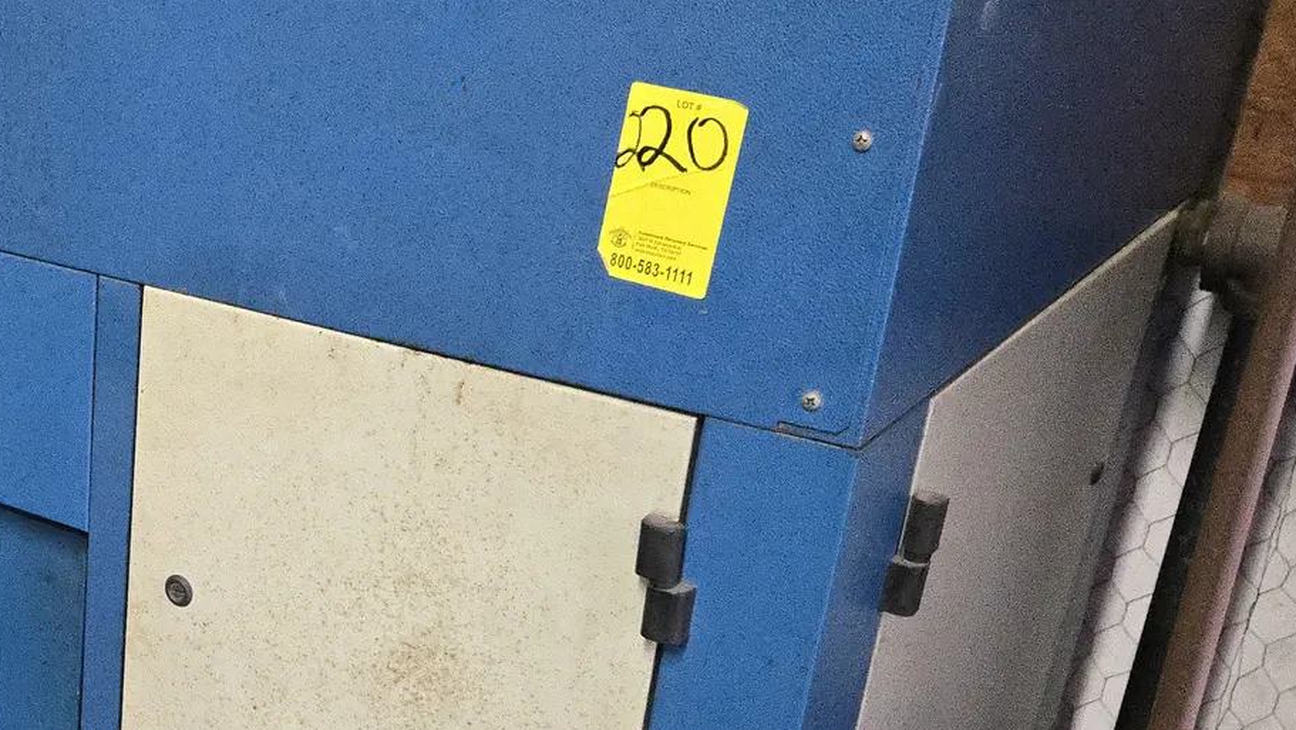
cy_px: 562
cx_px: 40
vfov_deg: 21.6
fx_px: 1891
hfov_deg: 34.8
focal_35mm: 55
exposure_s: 1/120
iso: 1000
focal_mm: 5.4
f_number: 1.8
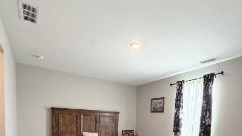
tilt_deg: -3.7
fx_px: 148
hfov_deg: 78.5
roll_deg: -2.2
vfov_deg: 43.5
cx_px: 130
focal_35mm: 23
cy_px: 131
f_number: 2.2
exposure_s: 1/60
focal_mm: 2.22
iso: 250
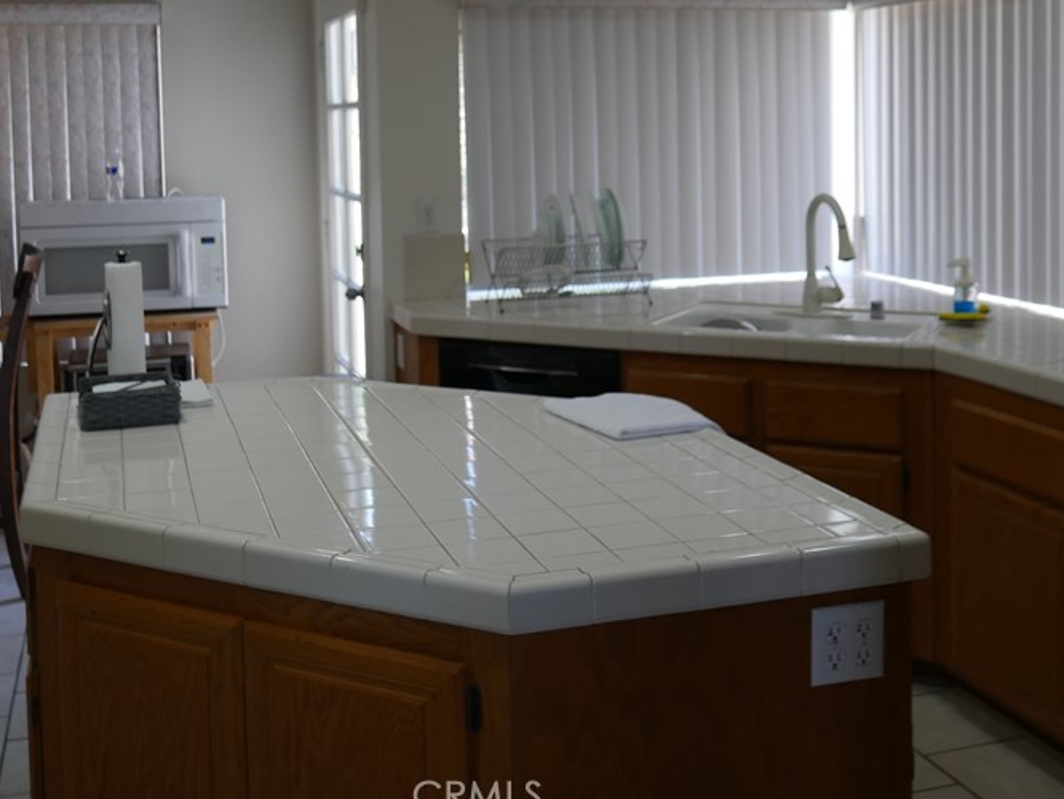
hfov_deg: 43.8
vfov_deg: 33.0
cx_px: 506
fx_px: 1322
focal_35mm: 43
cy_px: 205
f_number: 3.5
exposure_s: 1/60
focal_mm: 14
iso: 320
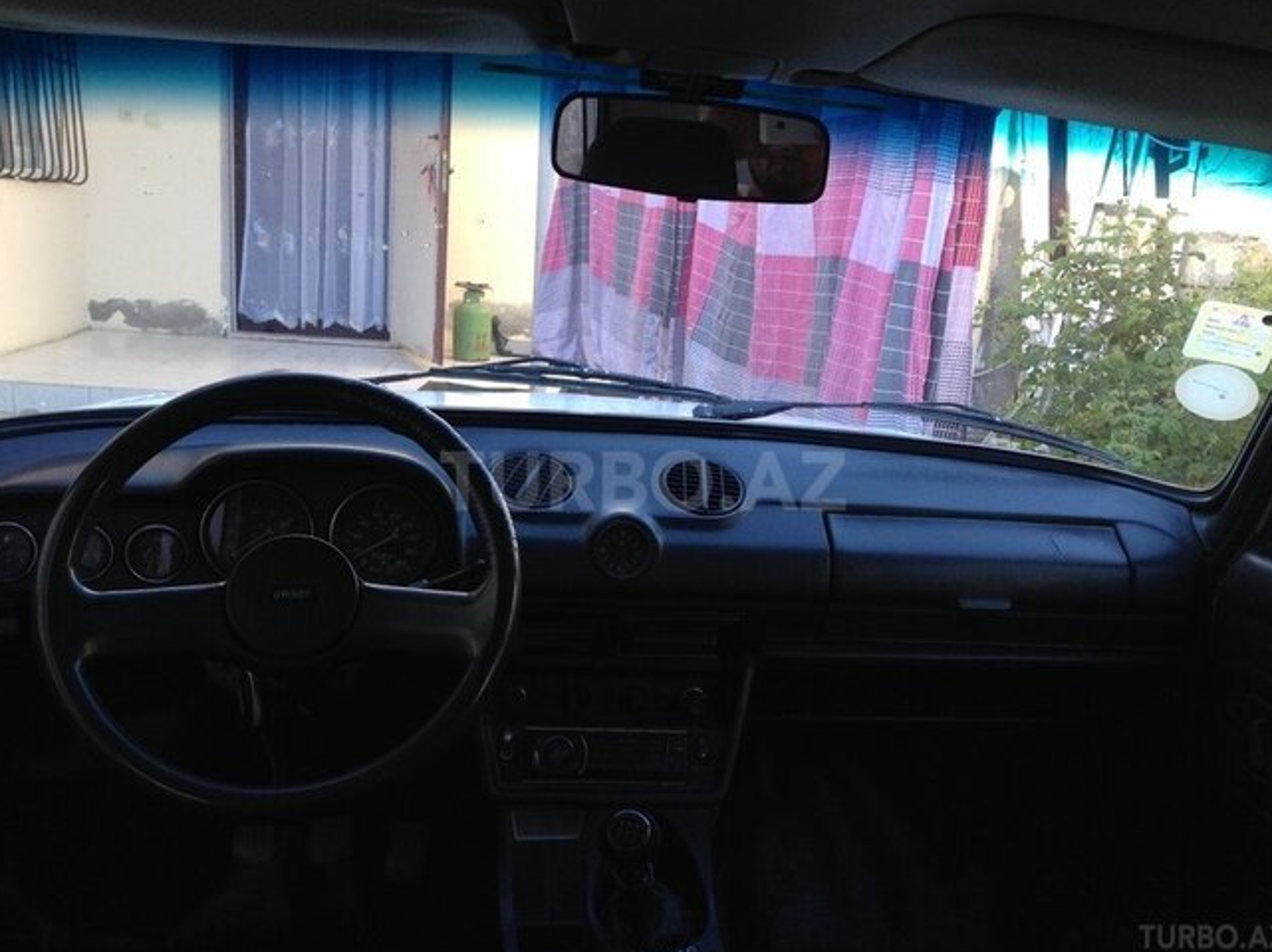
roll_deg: -3.9
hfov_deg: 54.0
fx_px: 1249
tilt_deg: -11.7
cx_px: 643
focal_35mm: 34
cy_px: 481
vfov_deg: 41.8
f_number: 2.4
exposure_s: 1/120
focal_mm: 4.12
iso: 80
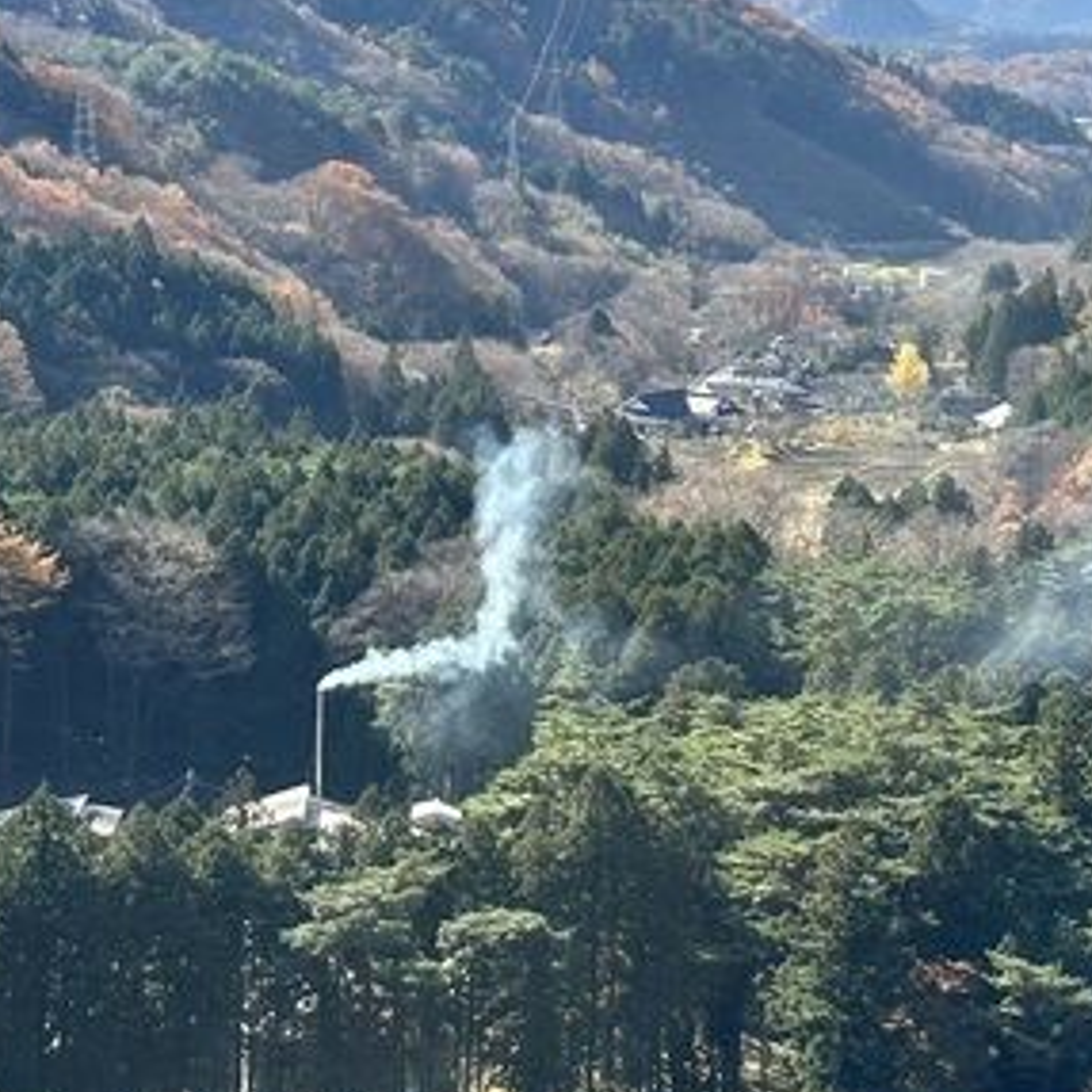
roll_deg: -1.1
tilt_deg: -5.5
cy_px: 300
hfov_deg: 14.3
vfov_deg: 14.4
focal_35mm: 121
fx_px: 4319
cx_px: 956
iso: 64
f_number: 1.78
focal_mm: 6.86
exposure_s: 1/2890
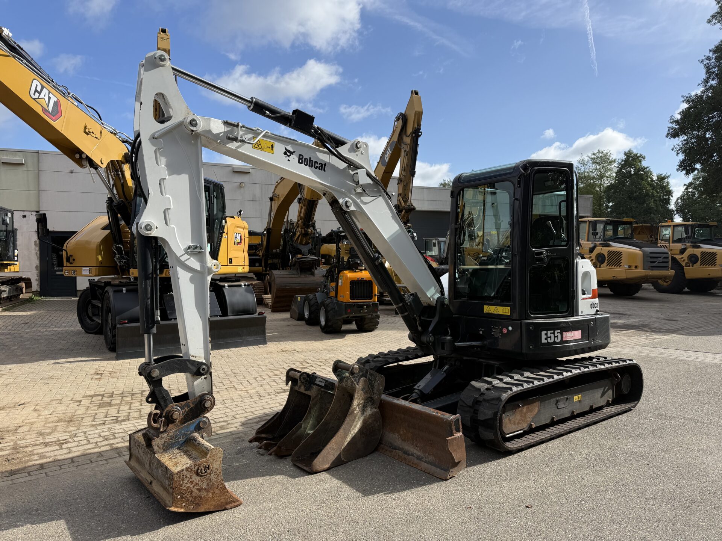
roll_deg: +0.1
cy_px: 270
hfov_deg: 71.6
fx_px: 501
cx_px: 361
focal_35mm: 24
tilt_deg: -0.5
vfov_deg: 56.8
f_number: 1.78
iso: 80
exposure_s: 1/3584
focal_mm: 6.76
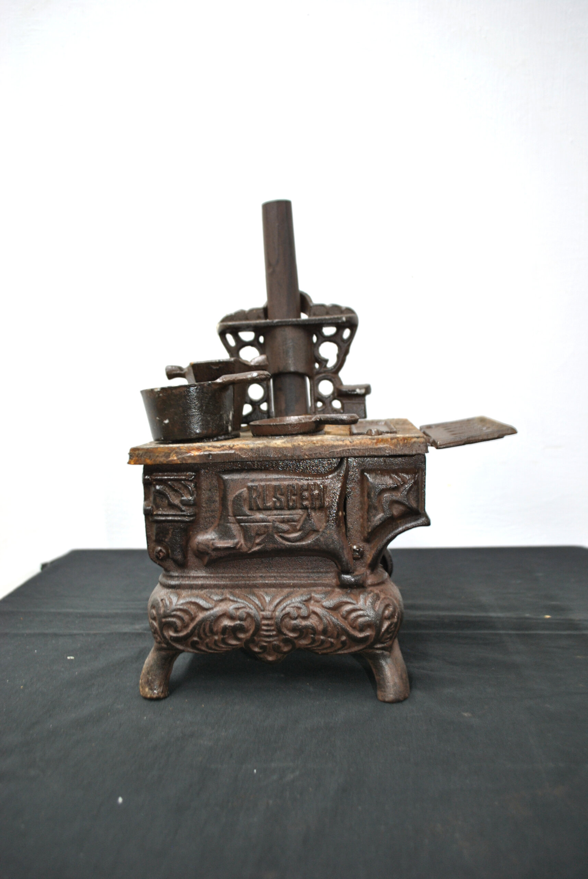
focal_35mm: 30
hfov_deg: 43.7
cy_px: 440
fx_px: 733
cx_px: 294
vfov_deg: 61.9
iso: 200
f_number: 3.8
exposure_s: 1/8
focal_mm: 20
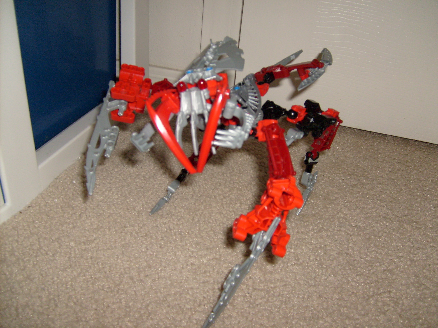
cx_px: 219
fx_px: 443
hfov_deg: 52.6
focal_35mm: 35
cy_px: 164
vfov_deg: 40.7
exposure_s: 1/45
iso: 100
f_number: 2.8
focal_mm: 5.8
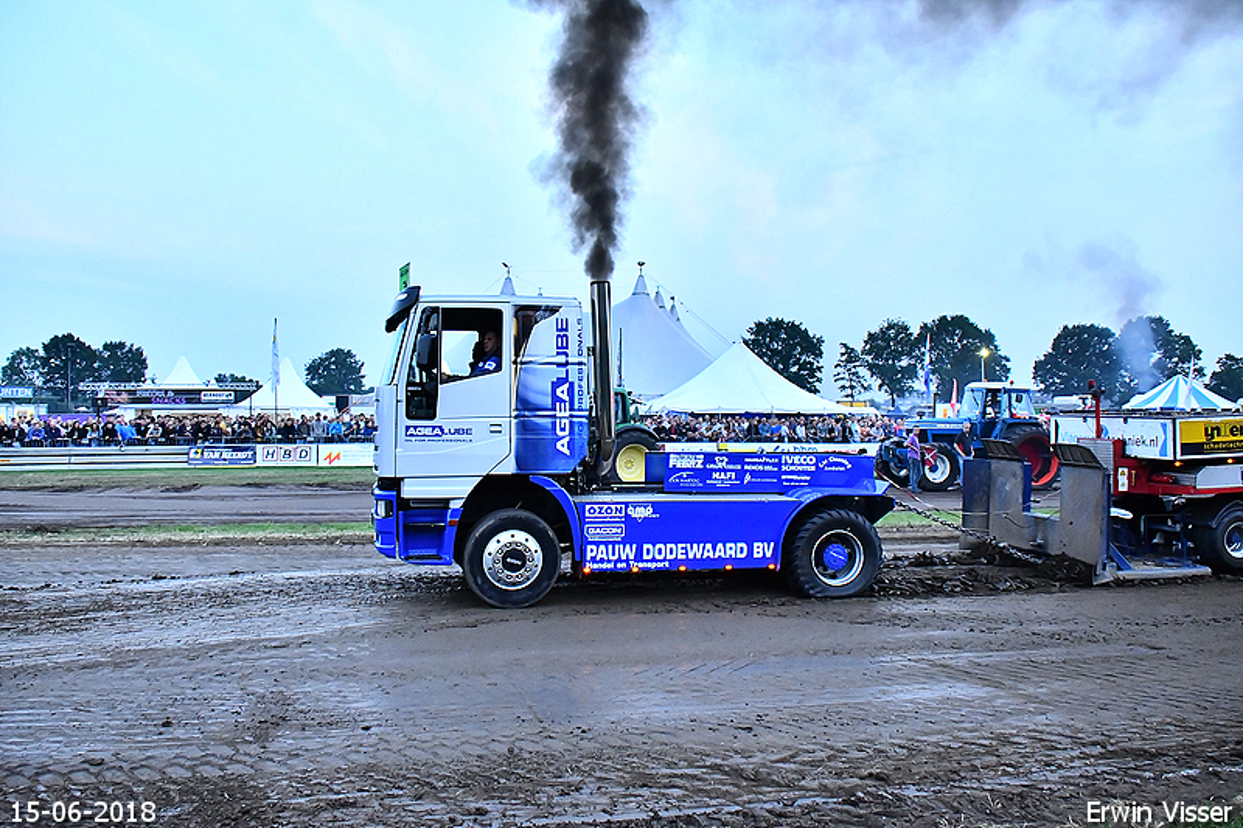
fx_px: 1087
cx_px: 622
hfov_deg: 59.5
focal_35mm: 32
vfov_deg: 41.7
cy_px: 414
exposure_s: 1/640
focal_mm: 21
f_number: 3.8
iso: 2500
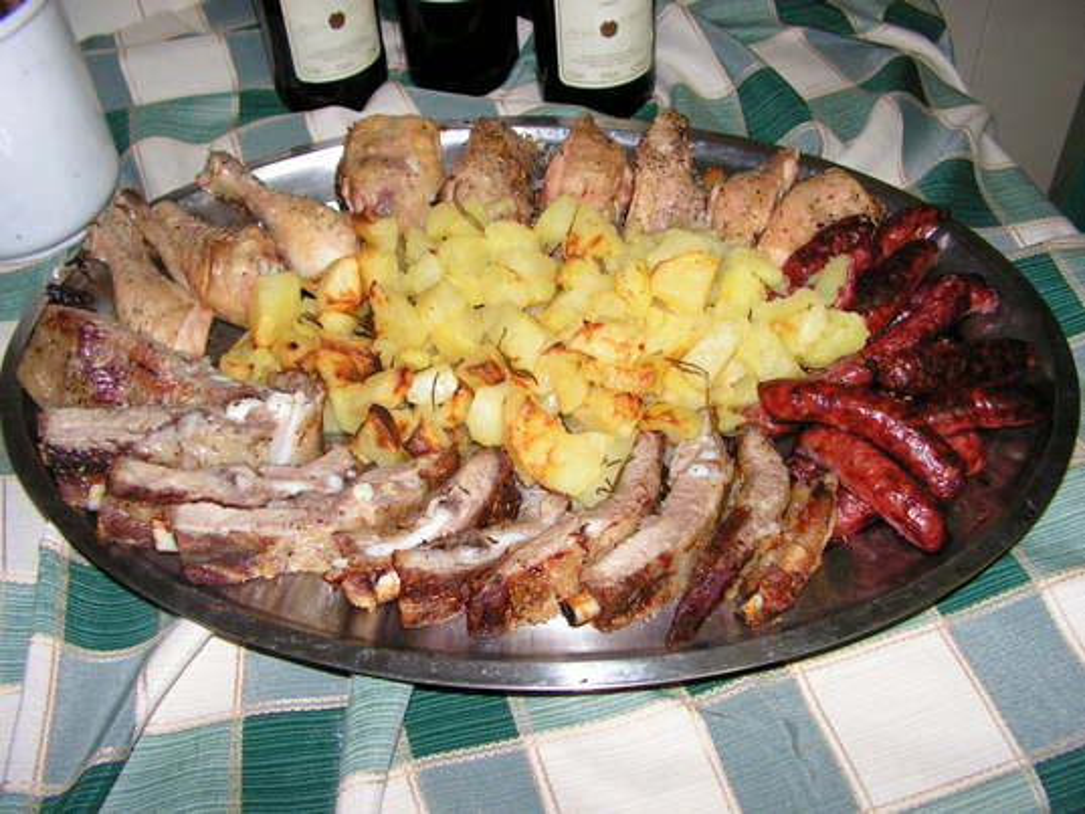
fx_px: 1129
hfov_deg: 51.3
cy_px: 407
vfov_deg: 39.7
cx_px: 542
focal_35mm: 36
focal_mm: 6
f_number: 3.2
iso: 200
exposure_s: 1/40
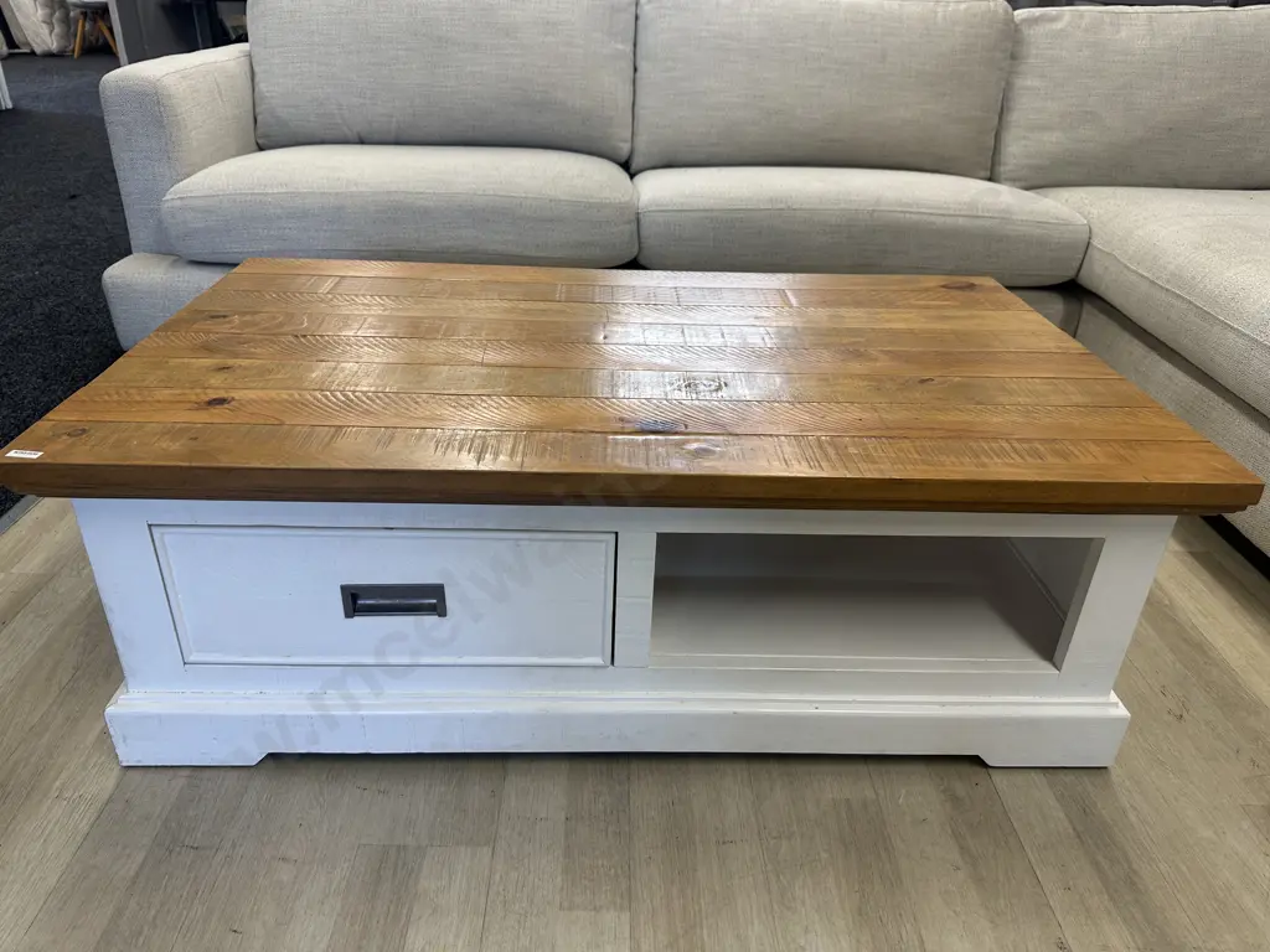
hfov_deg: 71.6
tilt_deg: -27.4
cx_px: 635
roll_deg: -2.3
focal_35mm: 24
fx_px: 881
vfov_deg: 56.8
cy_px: 476
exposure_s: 1/100
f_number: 1.78
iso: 100
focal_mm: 6.86
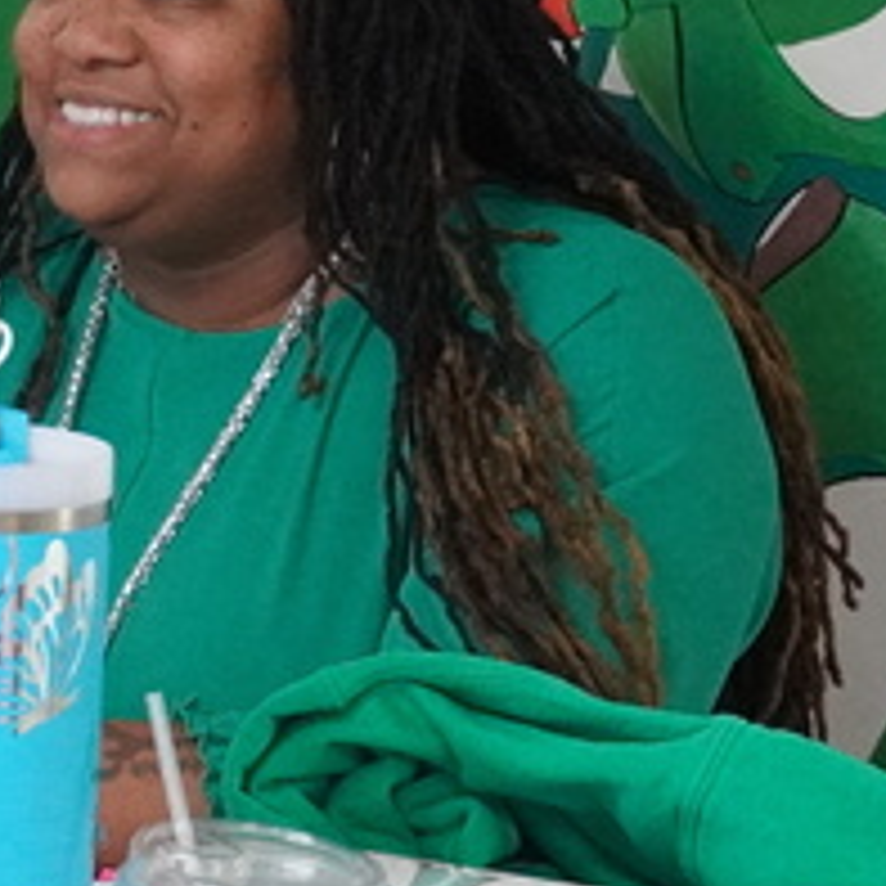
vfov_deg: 10.1
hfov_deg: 9.8
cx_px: -486
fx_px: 4981
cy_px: 110
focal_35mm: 172
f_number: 4
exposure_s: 1/125
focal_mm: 26
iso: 6400
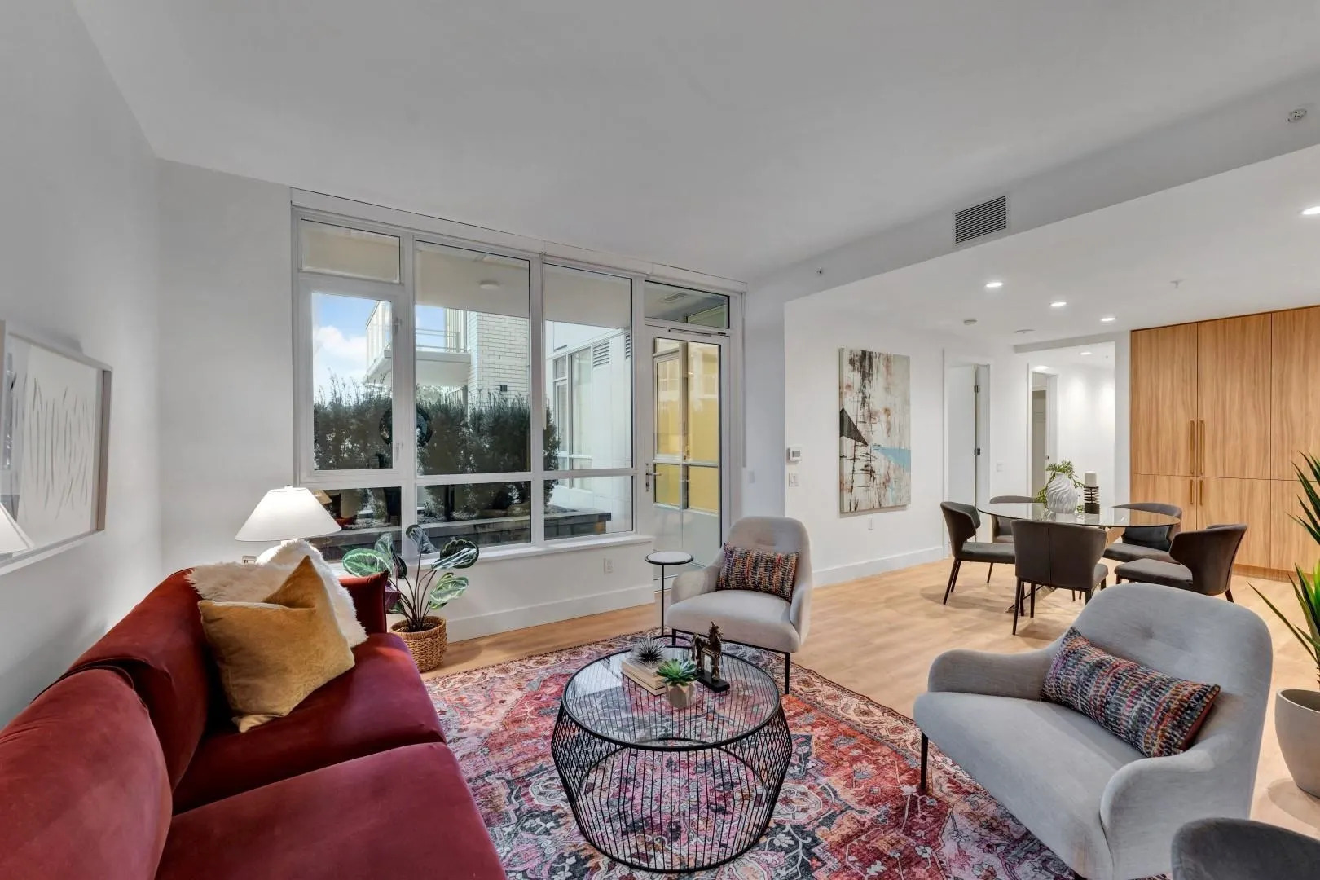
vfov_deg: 81.2
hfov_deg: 104.3
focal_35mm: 14
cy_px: 440
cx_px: 660
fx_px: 513
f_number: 8
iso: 400
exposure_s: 1/5
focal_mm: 14
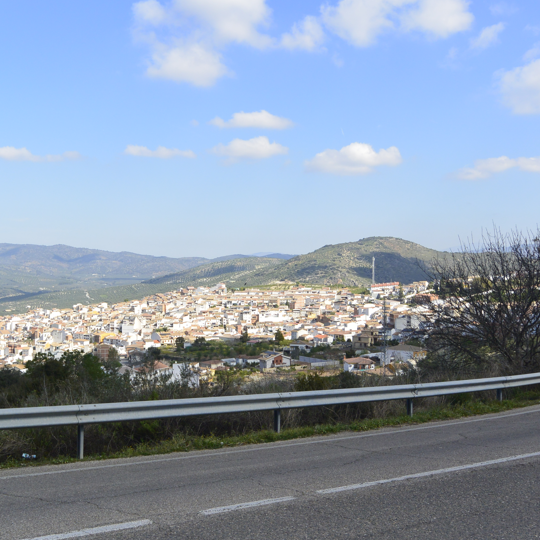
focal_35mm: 45
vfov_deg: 37.6
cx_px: 211
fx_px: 794
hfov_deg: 37.4
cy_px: 272
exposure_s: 1/640
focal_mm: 13
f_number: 5.6
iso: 160
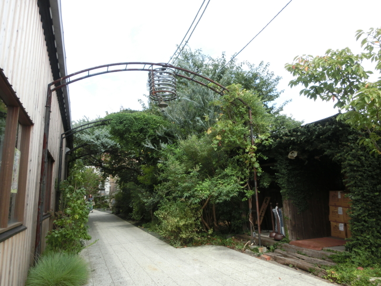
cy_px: 143
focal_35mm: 24
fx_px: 264
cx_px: 190
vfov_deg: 56.8
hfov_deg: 71.6
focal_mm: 4.24
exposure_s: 1/500
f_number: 3
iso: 80
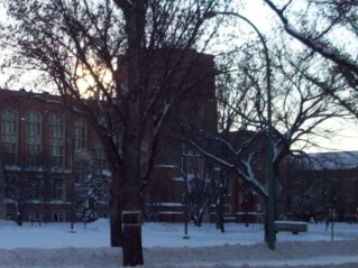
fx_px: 920
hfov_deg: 21.5
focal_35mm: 89
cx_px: 27
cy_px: 119
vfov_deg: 16.6
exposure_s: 1/589
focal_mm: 6.2
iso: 80
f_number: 2.8
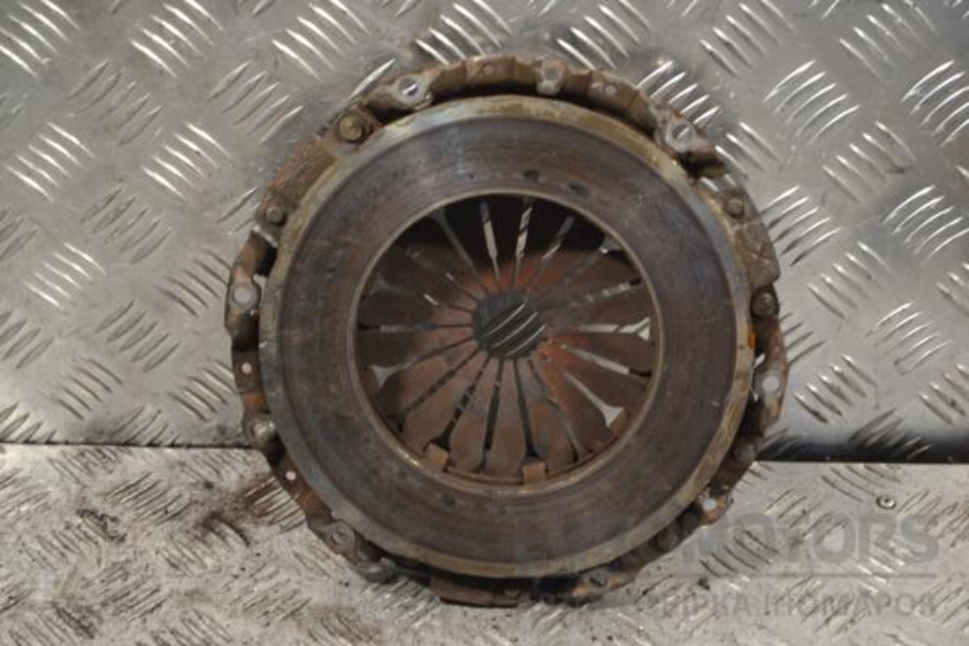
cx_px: 484
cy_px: 323
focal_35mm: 72
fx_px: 1938
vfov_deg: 18.9
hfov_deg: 28.1
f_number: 5.6
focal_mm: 48
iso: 640
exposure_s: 1/60
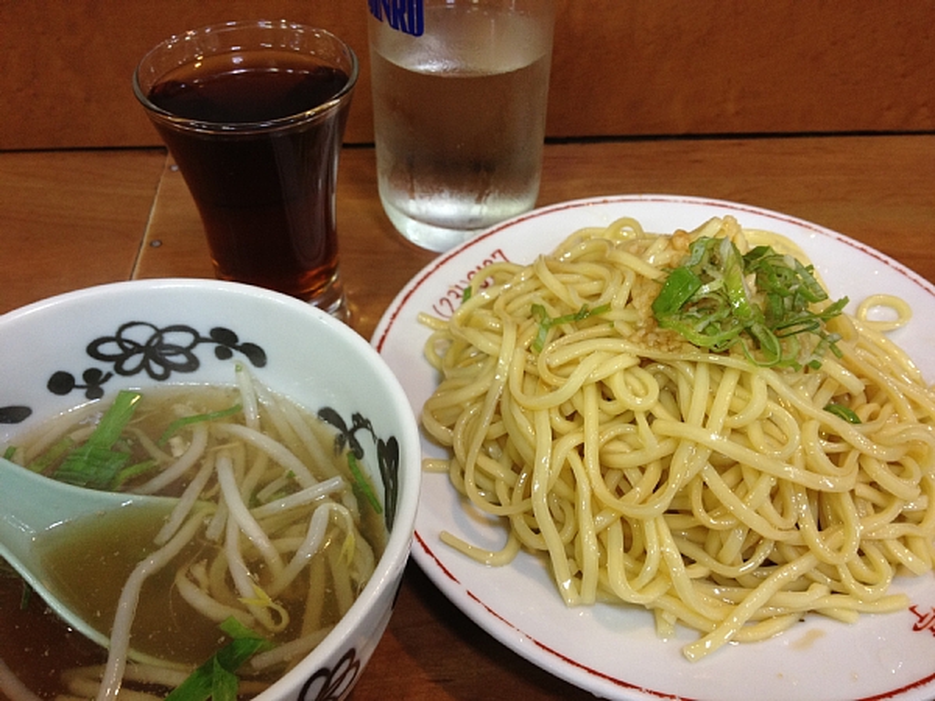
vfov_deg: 40.7
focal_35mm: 35
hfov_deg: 52.6
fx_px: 945
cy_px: 350
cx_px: 468
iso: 125
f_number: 2.4
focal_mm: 4.28
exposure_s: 1/20
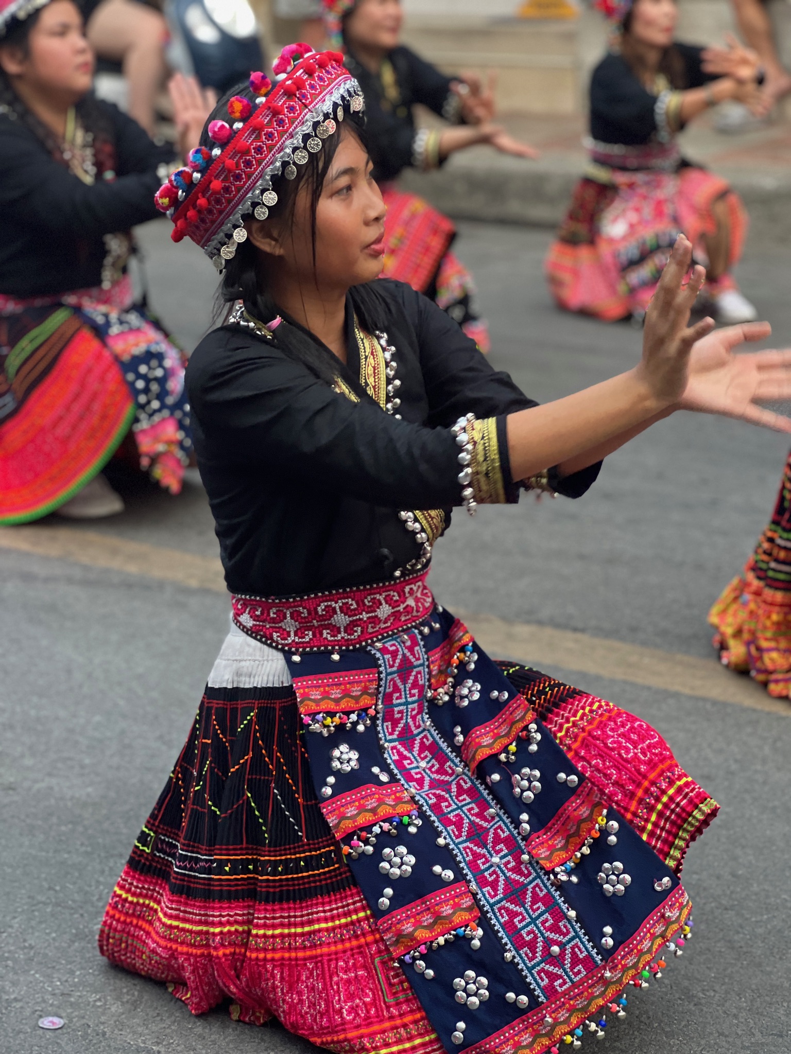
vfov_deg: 25.3
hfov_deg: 19.1
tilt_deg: -15.2
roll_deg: +0.9
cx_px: 396
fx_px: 2346
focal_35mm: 77
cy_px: 527
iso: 250
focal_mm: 9
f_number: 2.8
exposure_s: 1/67
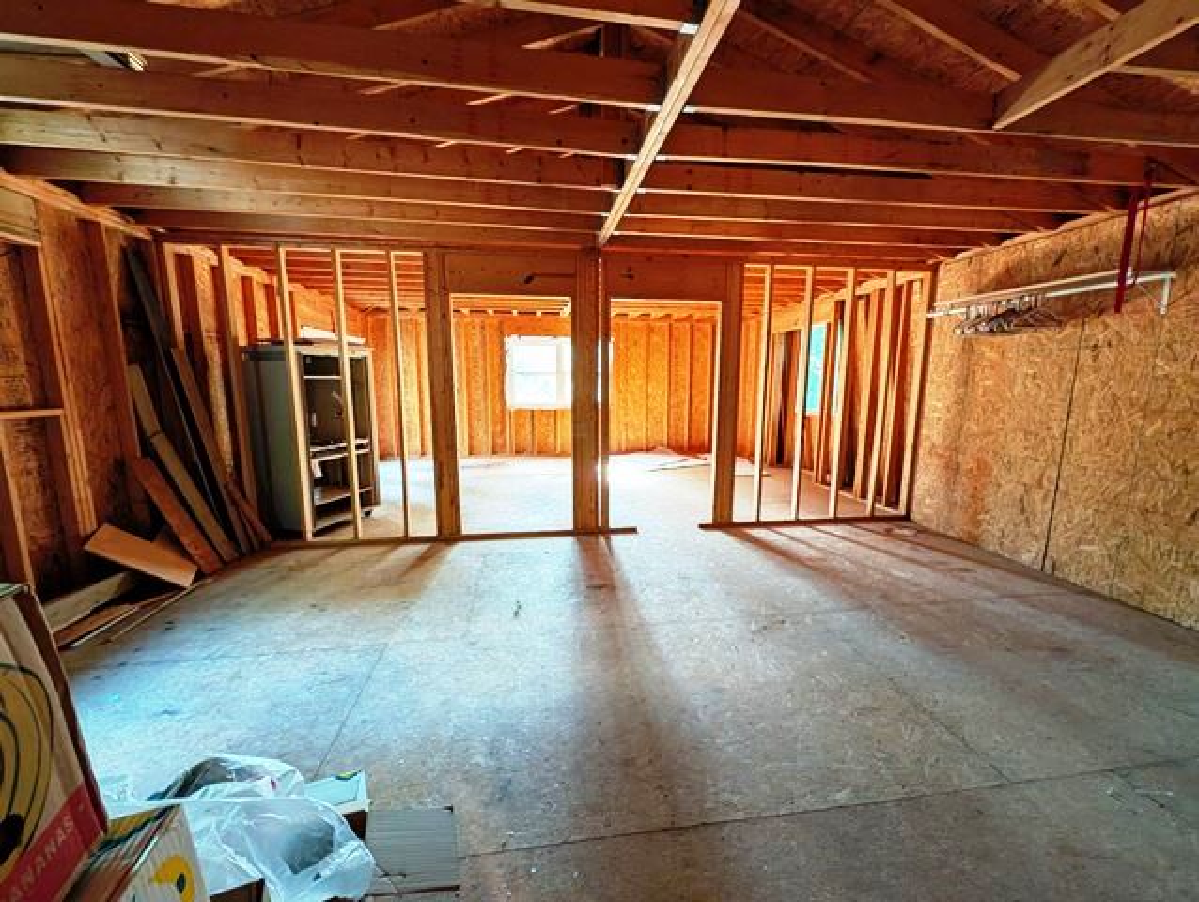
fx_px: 416
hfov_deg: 110.5
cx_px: 600
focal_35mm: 12
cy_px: 451
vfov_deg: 94.6
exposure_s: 1/23.8
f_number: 1.7
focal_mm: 2.02
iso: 115
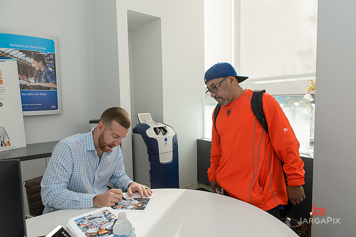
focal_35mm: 24
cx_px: 178
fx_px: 237
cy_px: 118
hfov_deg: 73.8
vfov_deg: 53.1
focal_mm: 24
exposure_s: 1/200
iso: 500
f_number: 5.6
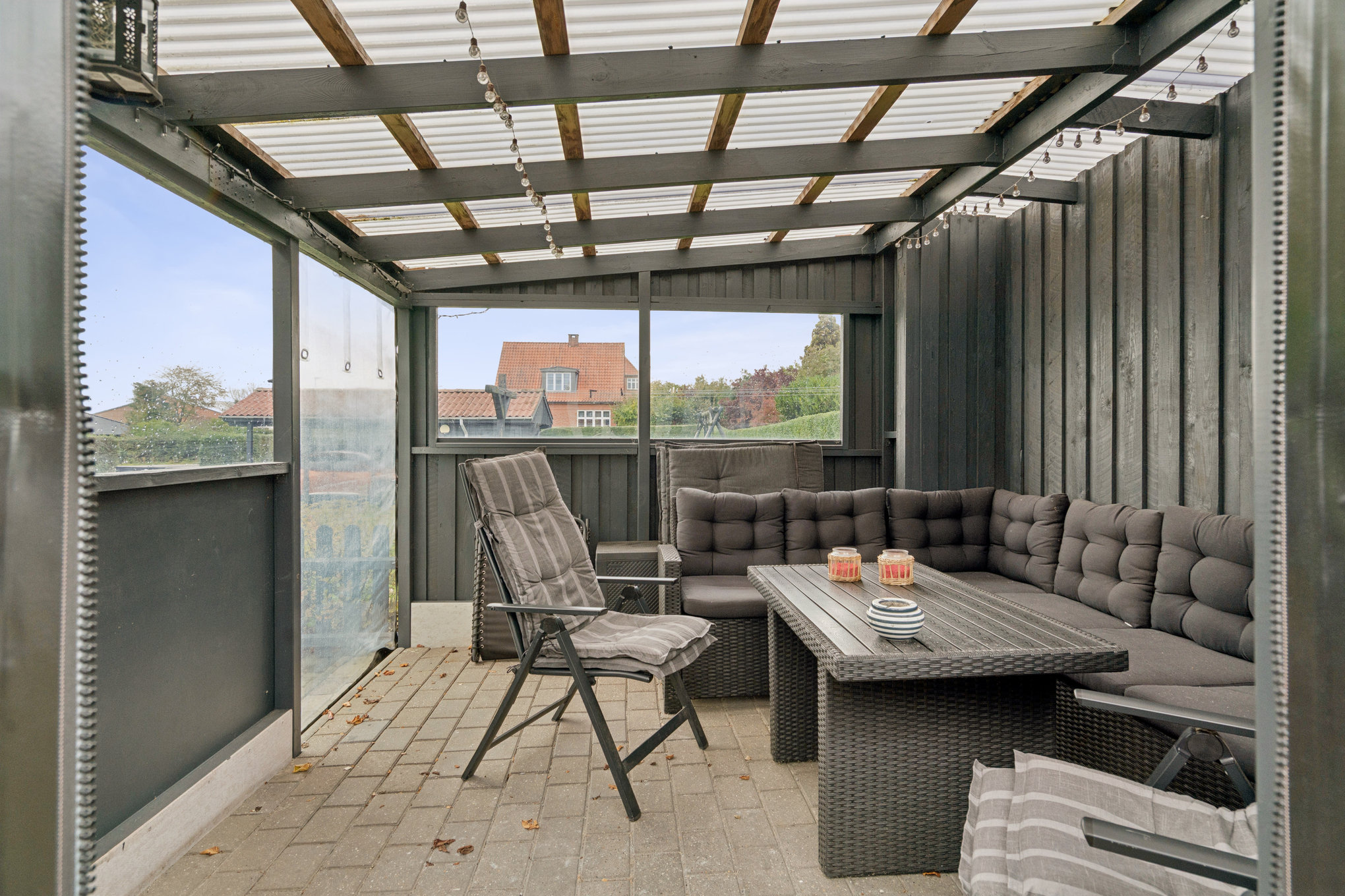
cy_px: 448
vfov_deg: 67.4
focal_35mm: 18
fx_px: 672
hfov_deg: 90.0
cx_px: 672
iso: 800
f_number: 7.1
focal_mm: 18
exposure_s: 1/100
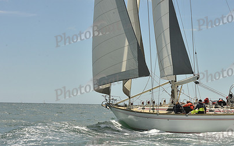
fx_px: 657
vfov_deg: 12.7
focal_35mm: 103
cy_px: 108
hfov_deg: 20.1
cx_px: 167
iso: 320
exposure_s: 1/800
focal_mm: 70
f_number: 13
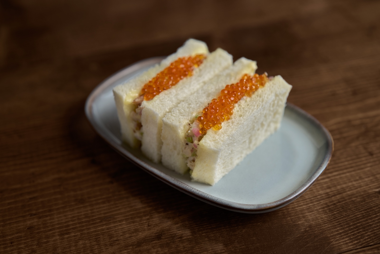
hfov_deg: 39.6
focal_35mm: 50
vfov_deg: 27.0
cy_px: 127
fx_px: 528
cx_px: 190
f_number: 2.8
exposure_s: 1/200
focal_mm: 50
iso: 400
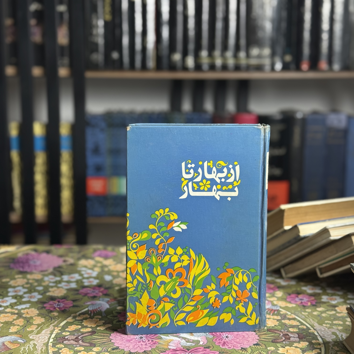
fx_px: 659
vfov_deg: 30.0
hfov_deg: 30.0
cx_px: 177
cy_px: 170
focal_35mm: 57
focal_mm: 6.76
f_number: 1.78
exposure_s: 1/100
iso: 125
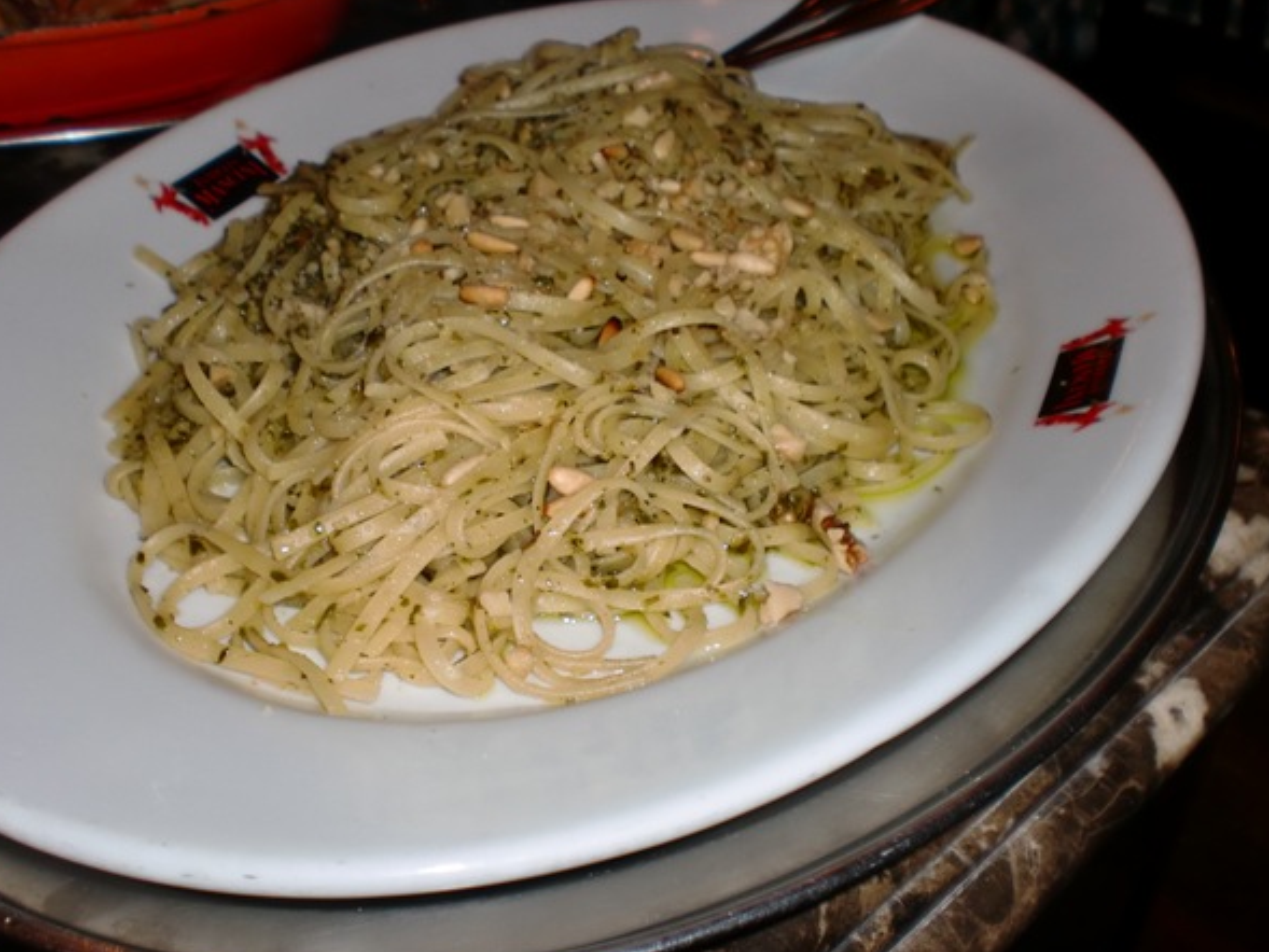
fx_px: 1393
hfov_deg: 48.9
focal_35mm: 38
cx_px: 590
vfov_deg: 37.7
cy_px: 459
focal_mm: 6.3
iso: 64
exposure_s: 1/40
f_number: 3.1
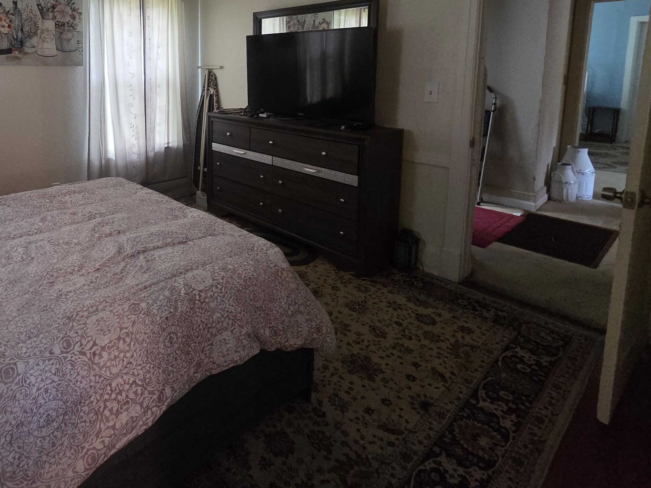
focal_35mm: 20
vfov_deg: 61.8
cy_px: 115
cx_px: 171
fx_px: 376
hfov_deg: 76.4
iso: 1000
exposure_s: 1/60
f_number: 2.2
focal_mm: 2.2
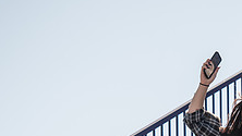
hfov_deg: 5.8
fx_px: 2368
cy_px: 189
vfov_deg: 3.3
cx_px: 221
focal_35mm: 369
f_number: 3.5
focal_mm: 135
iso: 100
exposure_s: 1/640
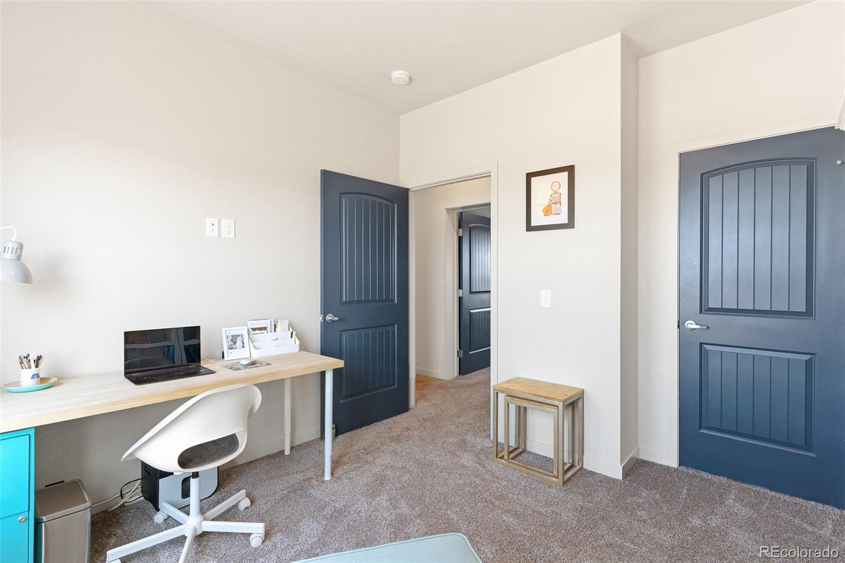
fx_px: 399
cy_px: 282
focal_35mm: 17
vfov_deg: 70.4
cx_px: 422
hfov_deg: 93.3
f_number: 8
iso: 400
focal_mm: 17
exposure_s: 1/4
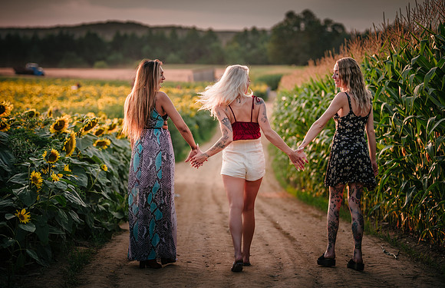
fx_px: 1494
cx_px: 226
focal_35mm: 122
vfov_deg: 11.0
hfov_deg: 16.9
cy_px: 160
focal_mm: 112
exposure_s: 1/250
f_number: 2.8
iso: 80
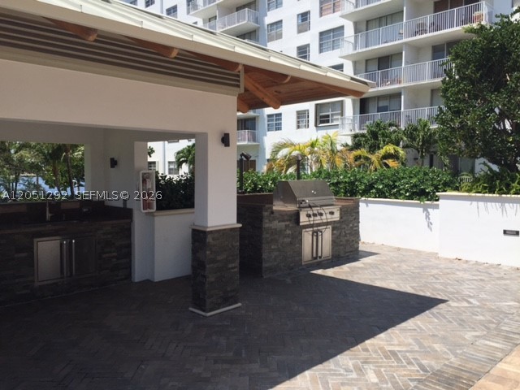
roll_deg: -0.1
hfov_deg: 61.7
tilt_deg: -3.2
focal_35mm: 29
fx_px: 436
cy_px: 195
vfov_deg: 48.2
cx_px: 260
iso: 32
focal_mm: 4.15
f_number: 2.2
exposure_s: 1/2475
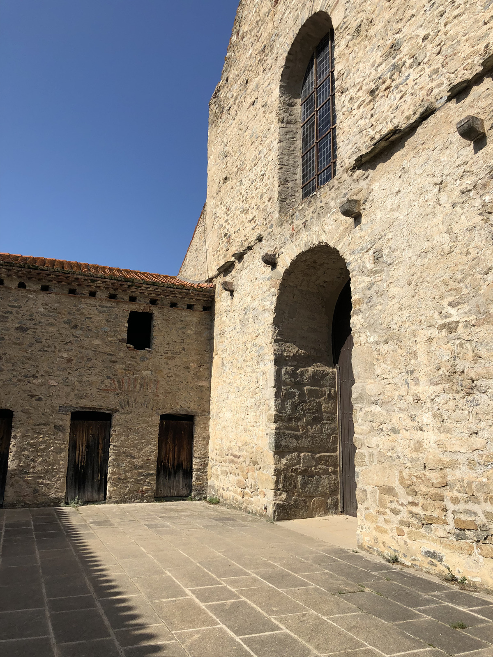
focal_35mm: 28
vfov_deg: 63.4
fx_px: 532
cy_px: 328
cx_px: 246
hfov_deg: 49.7
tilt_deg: +12.6
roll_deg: -0.3
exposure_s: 1/3003
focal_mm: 4
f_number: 1.8
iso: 20
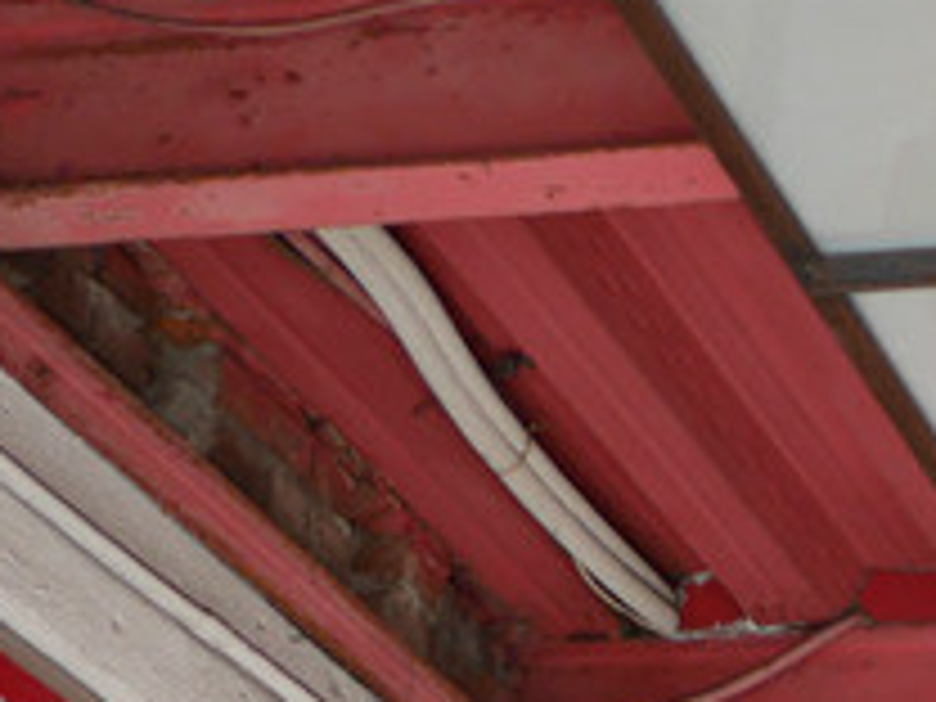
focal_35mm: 144
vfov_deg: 9.3
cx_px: 1328
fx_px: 3894
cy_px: 1660
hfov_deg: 13.1
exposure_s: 1/100
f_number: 1.7
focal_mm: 15
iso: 200
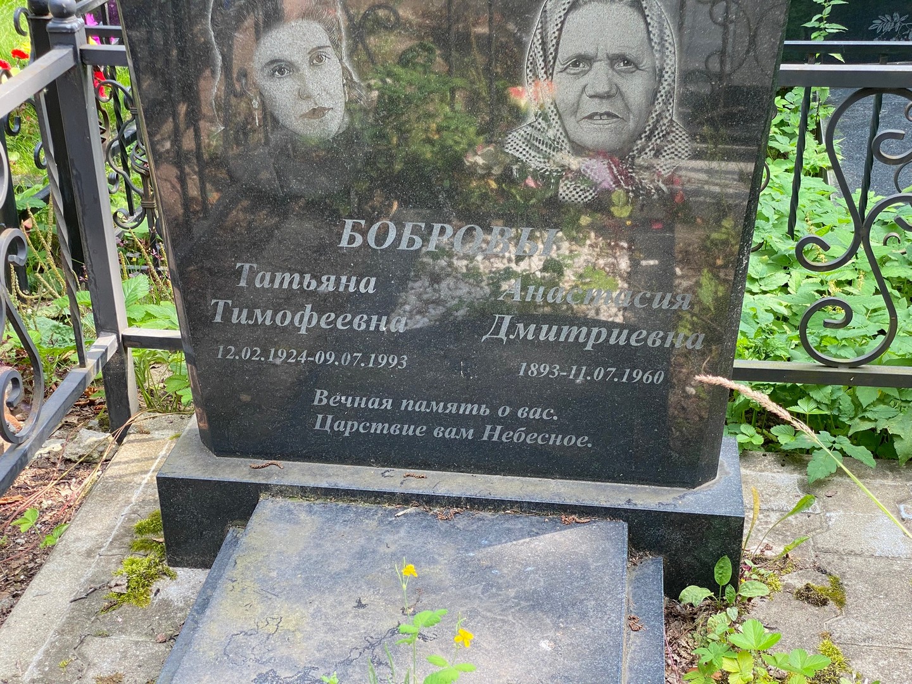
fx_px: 1370
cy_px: 342
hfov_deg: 36.8
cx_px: 456
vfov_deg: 28.0
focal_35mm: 52
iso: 20
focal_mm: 6
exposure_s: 1/131
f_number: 2
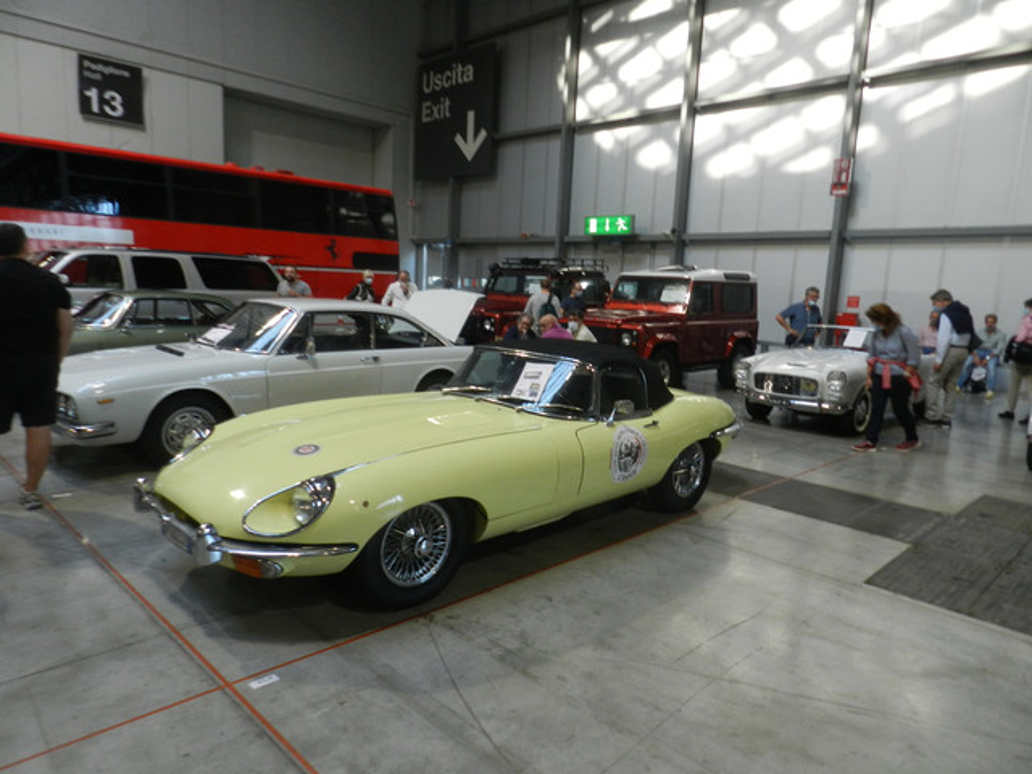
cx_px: 516
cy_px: 387
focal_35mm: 23
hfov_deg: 73.9
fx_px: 686
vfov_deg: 58.9
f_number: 3.4
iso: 280
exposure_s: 1/30
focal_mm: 4
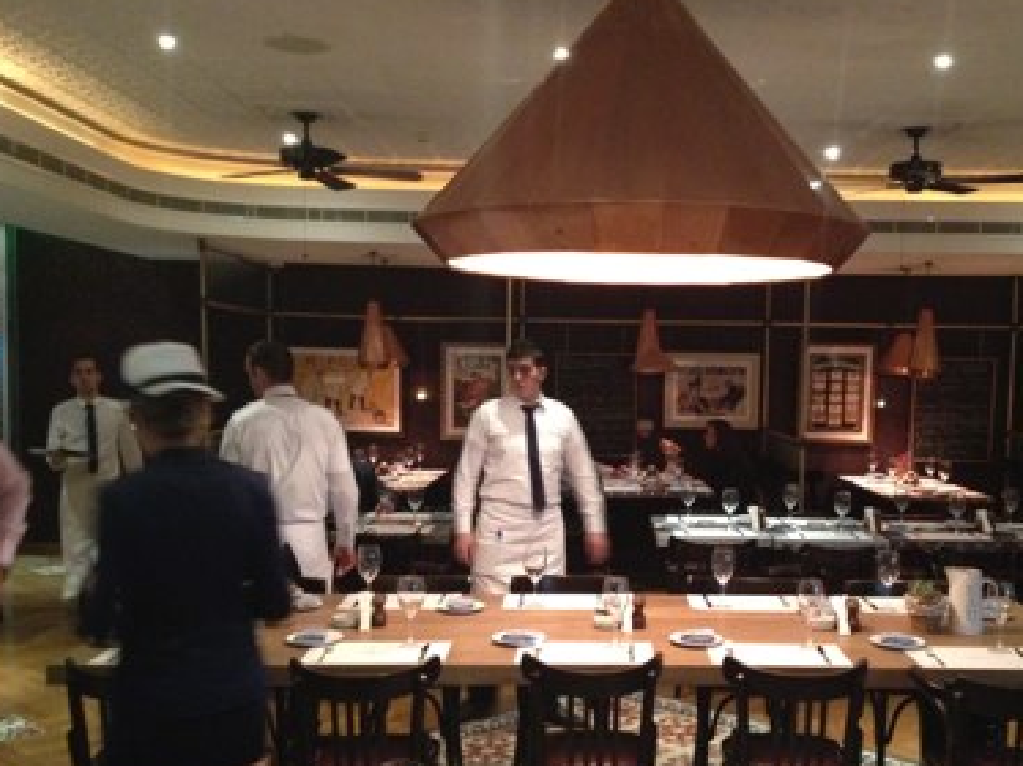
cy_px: 451
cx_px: 624
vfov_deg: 32.8
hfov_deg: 42.7
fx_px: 1299
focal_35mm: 44
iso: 500
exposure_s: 1/15
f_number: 2.4
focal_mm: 4.28
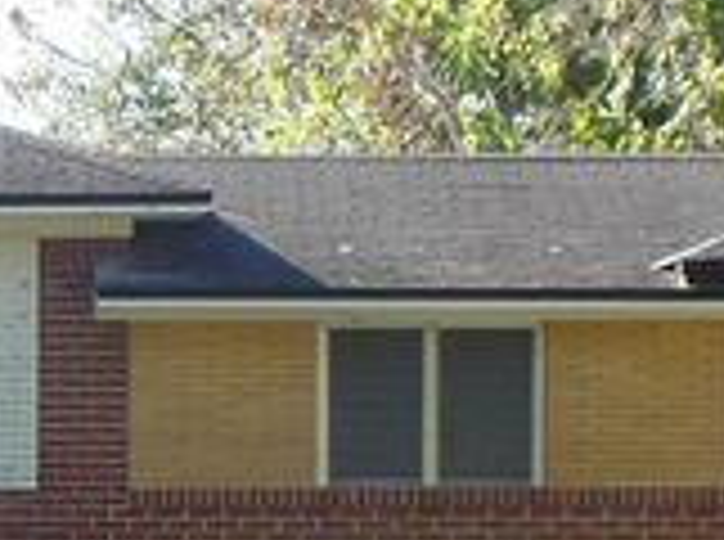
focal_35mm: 185
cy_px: 540
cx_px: -333
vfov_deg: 8.0
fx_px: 3861
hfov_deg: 10.4
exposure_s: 1/320
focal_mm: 5.2
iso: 125
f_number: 3.3
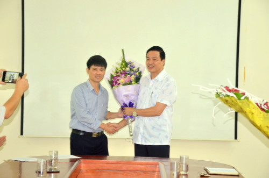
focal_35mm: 93
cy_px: 89
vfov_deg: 14.6
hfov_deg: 22.0
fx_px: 693
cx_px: 134
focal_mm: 62
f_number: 5.3
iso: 1000
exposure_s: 1/60
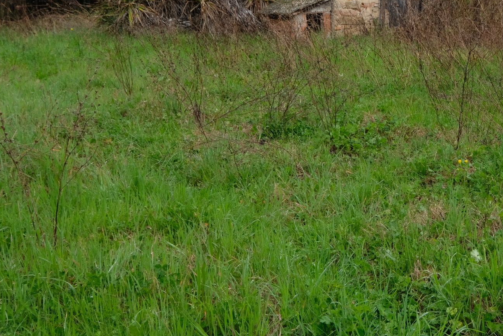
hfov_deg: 31.6
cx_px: 489
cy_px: 34
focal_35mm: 59
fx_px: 825
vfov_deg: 22.5
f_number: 7.1
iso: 400
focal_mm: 20
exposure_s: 1/140
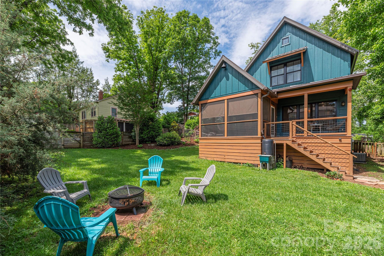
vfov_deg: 81.2
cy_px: 128
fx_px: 149
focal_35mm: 14
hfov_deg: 104.2
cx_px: 192
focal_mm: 14
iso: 320
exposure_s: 1/1600
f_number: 8
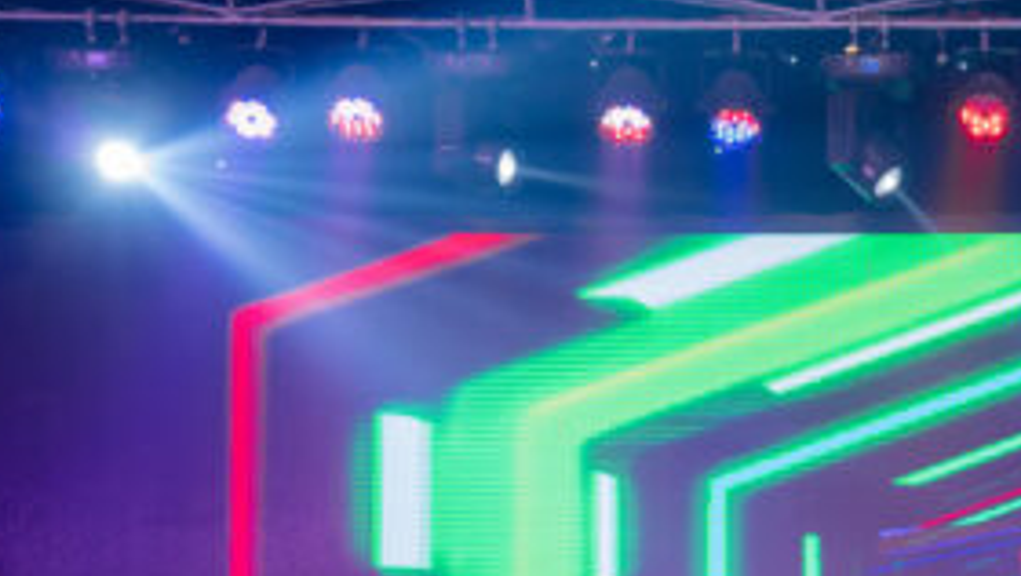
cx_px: 1068
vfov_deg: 11.8
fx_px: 2736
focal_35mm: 101
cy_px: 678
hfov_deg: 20.3
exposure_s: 1/160
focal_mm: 45
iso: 800
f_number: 3.2
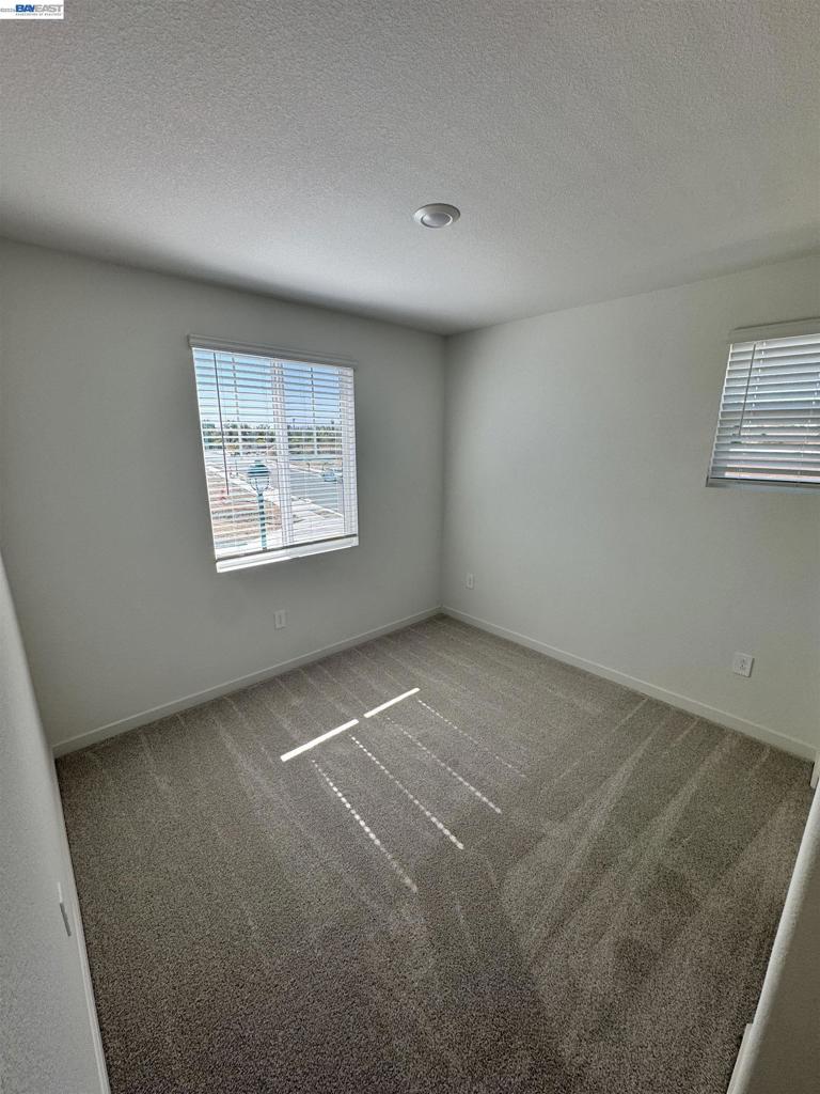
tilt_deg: -12.9
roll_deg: -1.0
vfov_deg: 102.1
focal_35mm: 14
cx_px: 410
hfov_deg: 85.7
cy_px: 547
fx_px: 442
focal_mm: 2.22
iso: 40
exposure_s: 1/321
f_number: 2.2
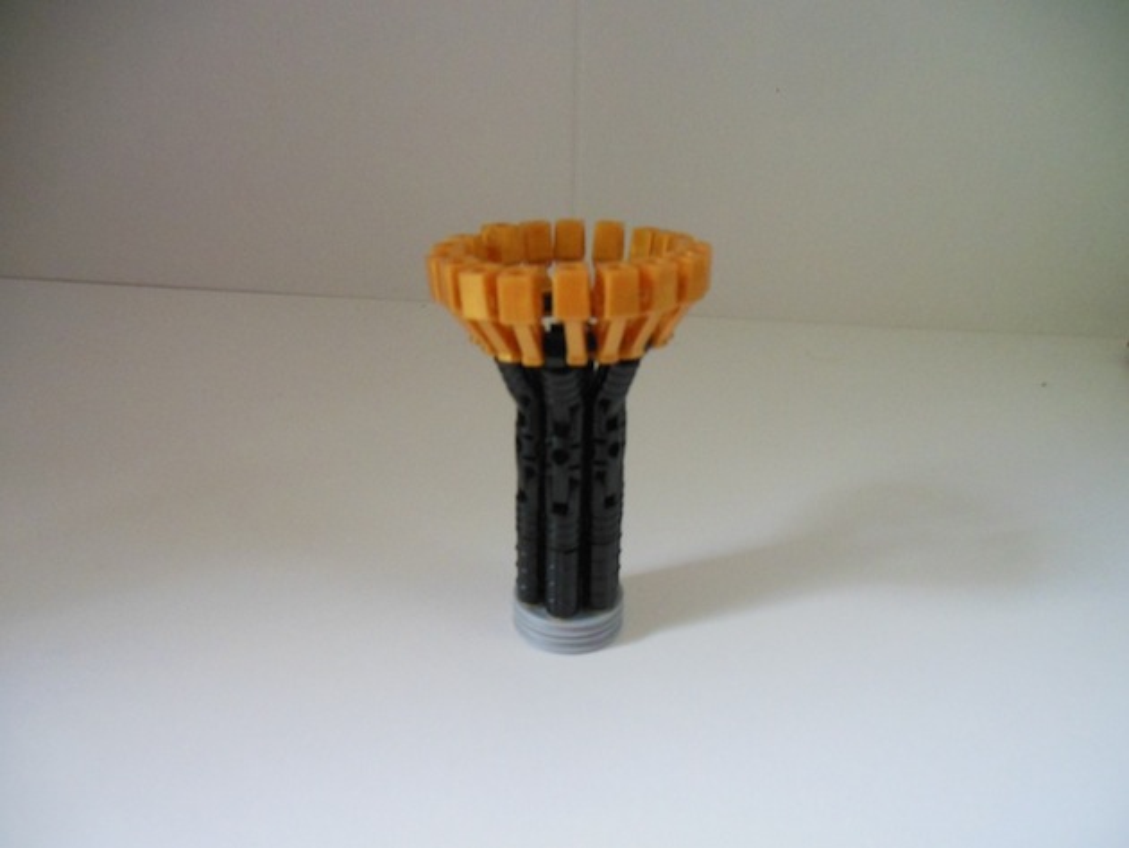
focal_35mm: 25
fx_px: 816
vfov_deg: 54.9
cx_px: 564
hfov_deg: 69.4
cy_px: 424
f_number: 3.2
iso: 800
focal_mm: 4.5
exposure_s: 1/4
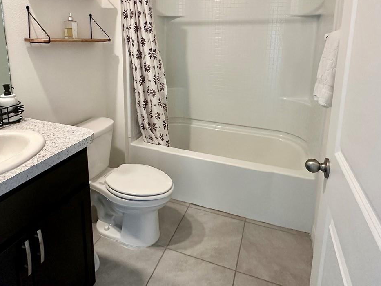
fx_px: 264
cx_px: 179
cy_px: 86
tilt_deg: -12.3
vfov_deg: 55.1
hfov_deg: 71.5
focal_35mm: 24
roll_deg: -1.3
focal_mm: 2.22
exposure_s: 1/120
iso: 320
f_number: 2.2
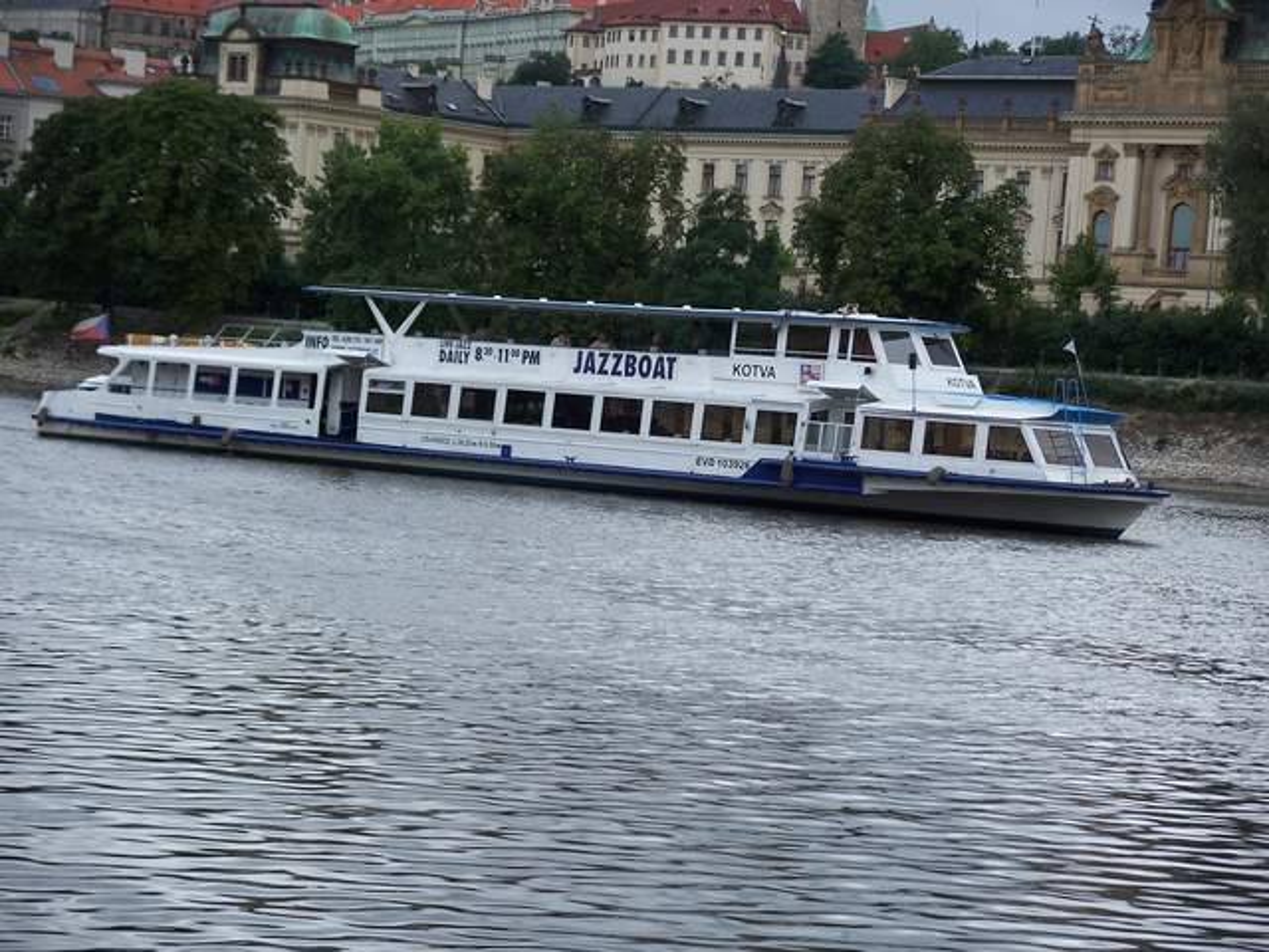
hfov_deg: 17.4
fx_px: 4143
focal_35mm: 113
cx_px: 634
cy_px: 476
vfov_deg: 13.1
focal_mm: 23.9
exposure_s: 1/320
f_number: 3.6
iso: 64
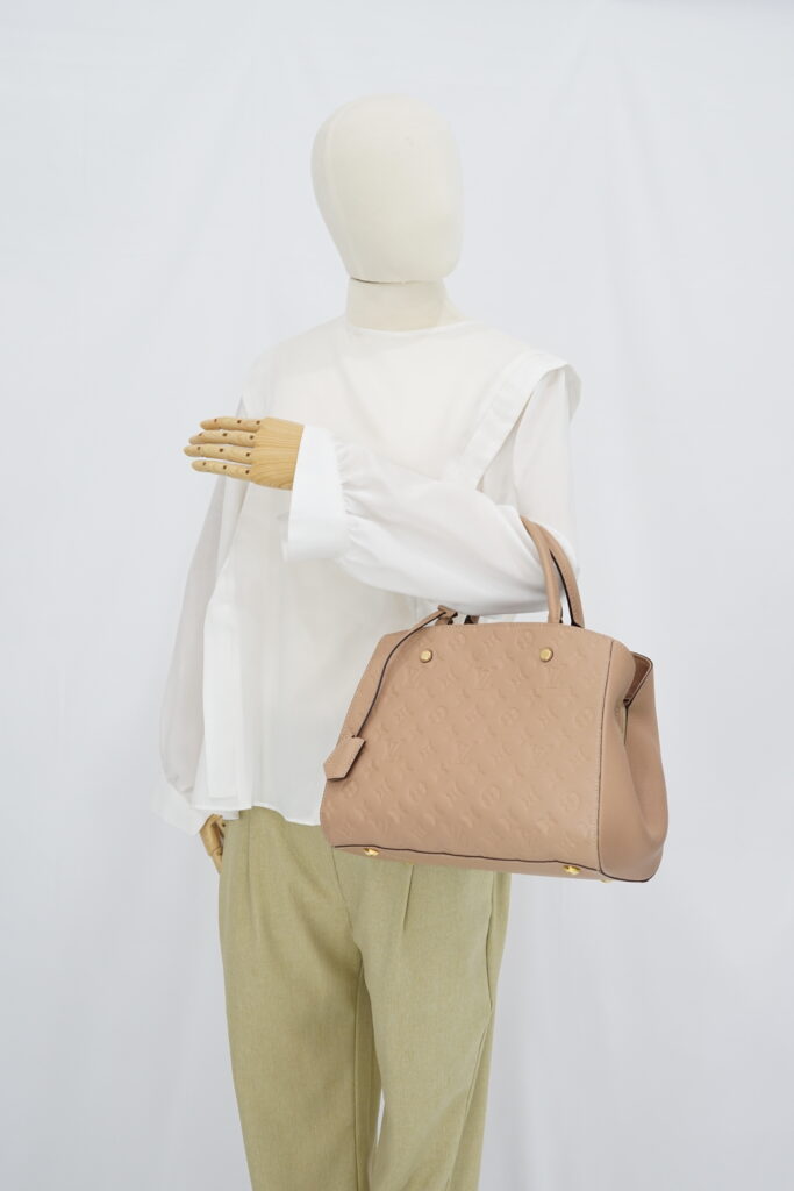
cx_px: 397
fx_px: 1653
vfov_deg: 39.6
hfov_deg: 27.0
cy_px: 596
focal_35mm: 50
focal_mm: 50
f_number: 6.3
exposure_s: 1/10
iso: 640
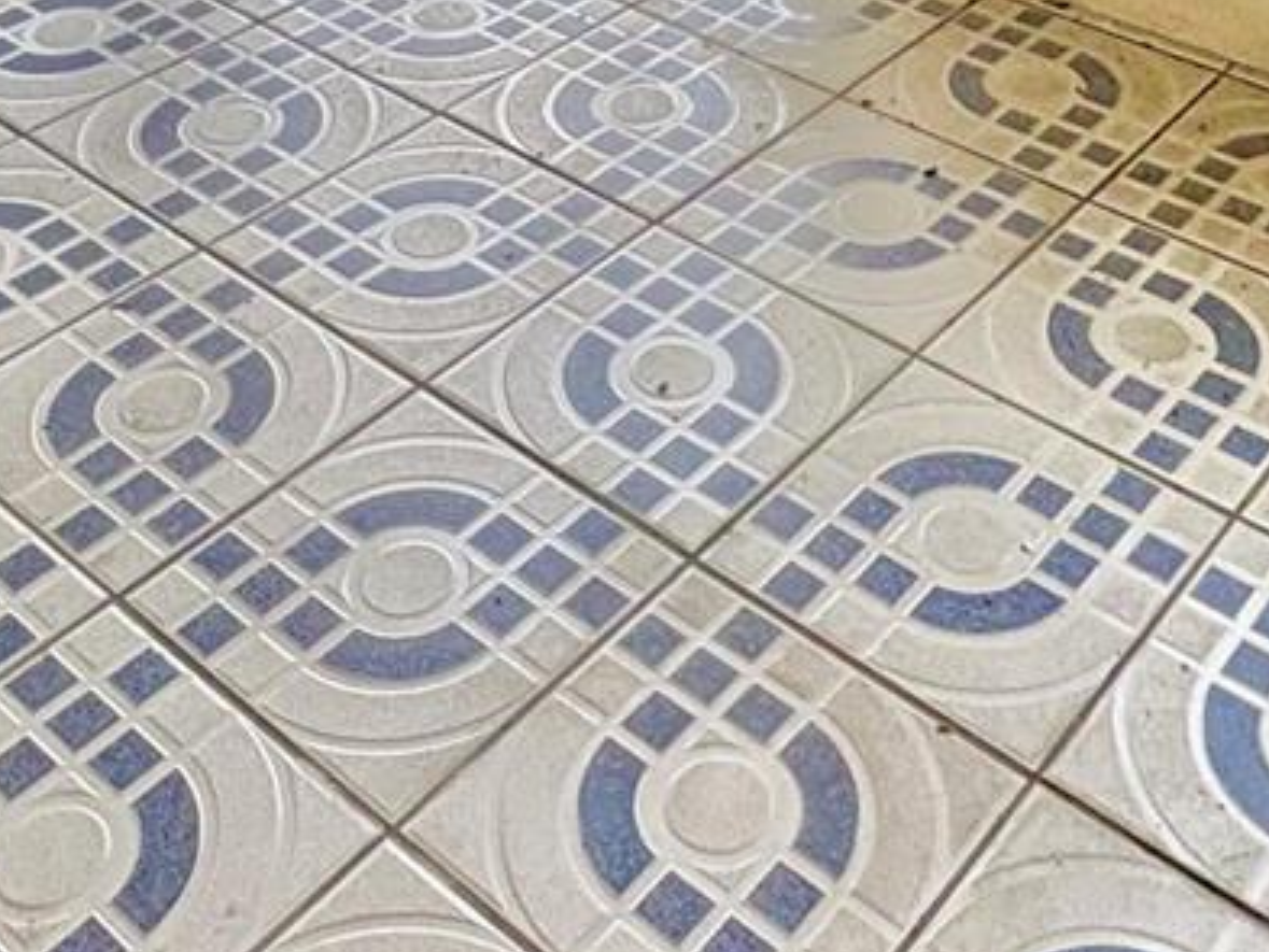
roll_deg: +0.3
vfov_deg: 19.8
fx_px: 2090
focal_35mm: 57
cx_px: 733
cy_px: -704
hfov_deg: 33.7
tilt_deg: -9.0
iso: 64
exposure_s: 1/248
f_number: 2.2
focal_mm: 2.22
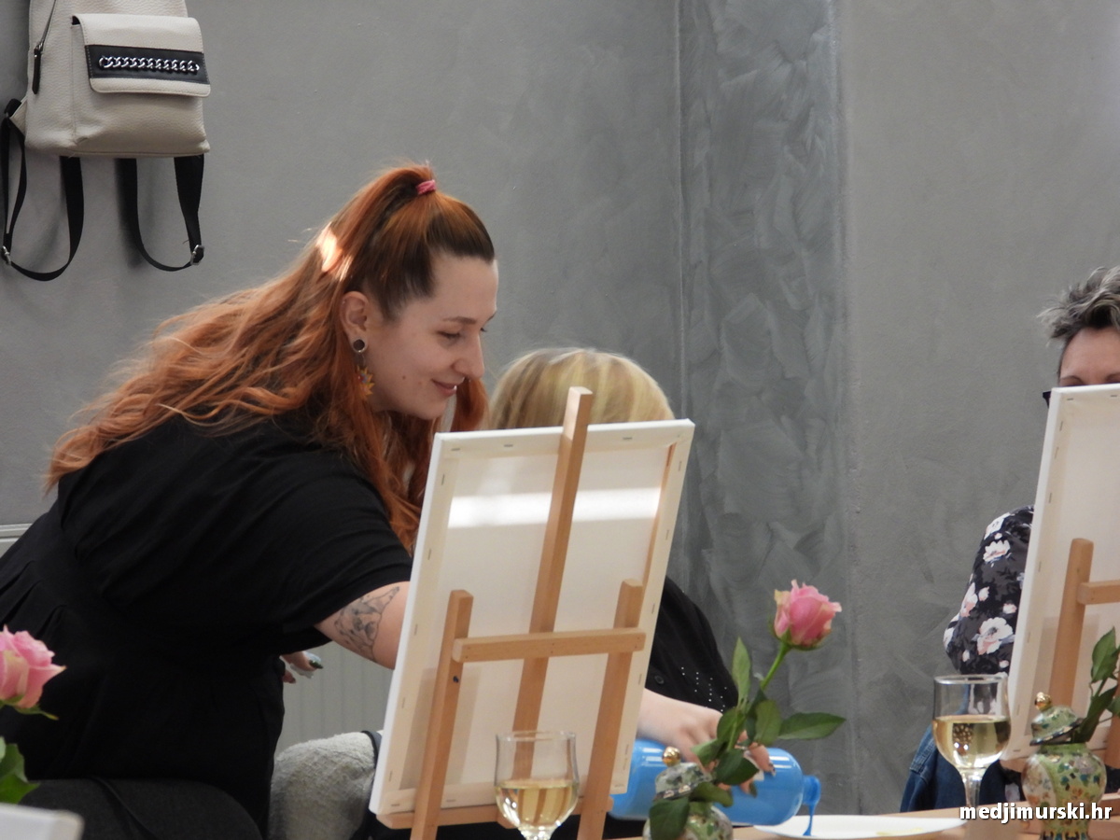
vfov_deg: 5.8
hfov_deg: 7.8
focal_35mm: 255
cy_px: 420
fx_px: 8251
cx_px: 560
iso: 400
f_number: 4.5
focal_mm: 45.8
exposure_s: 1/30
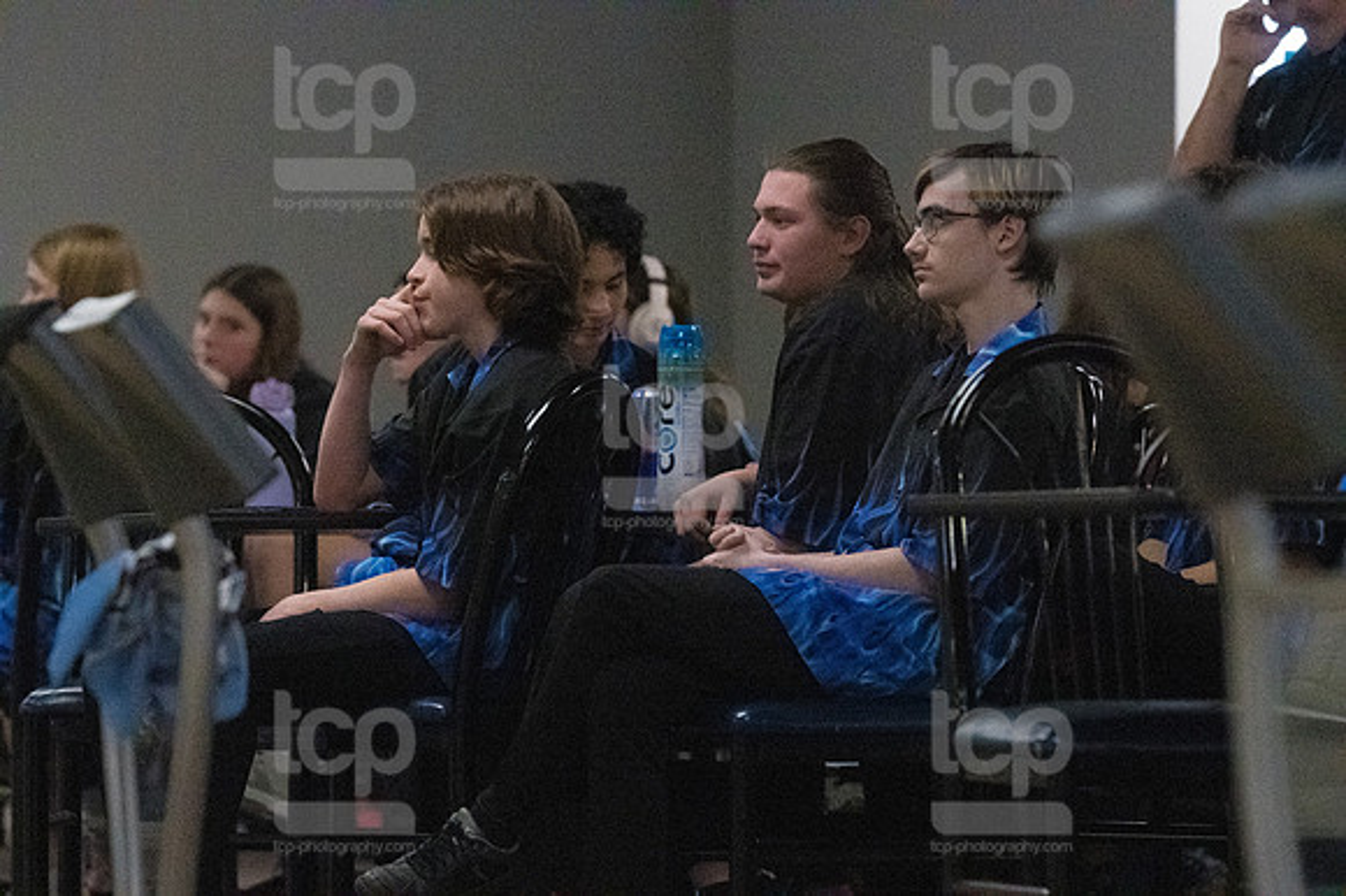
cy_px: 448
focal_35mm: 255
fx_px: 9528
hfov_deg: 8.1
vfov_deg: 5.4
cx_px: 673
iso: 10000
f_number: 4
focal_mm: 170
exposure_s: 1/1250
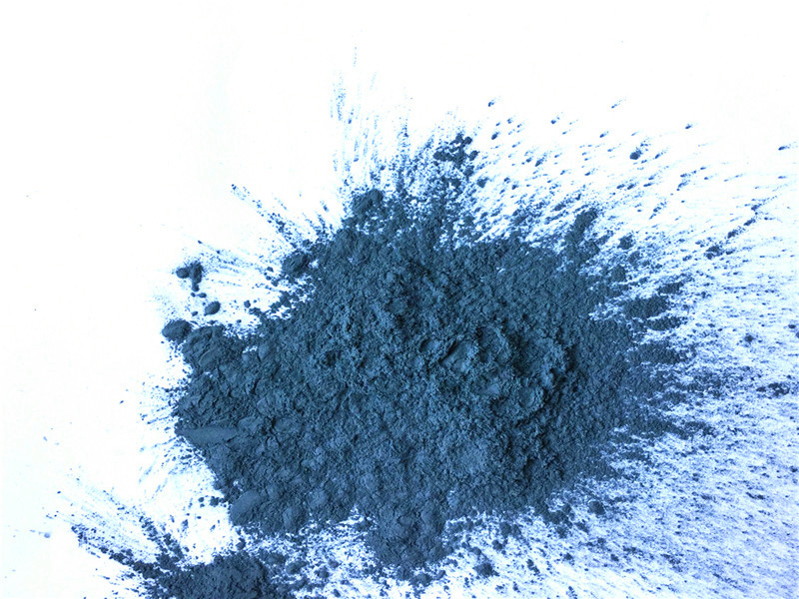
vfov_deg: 34.3
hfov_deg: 44.8
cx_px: 400
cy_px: 300
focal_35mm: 42
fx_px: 969
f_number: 2.4
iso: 32
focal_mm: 3.3
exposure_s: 1/100
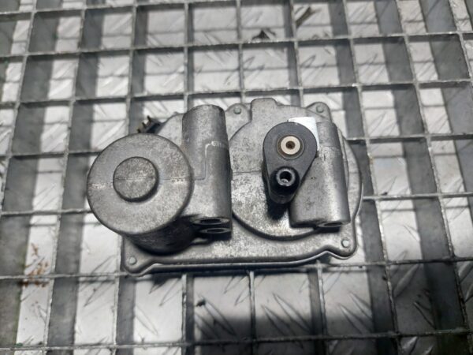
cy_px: 178
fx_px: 342
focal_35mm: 25
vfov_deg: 54.9
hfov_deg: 69.4
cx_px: 236
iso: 50
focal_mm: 5.23
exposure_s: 1/100
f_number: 1.8
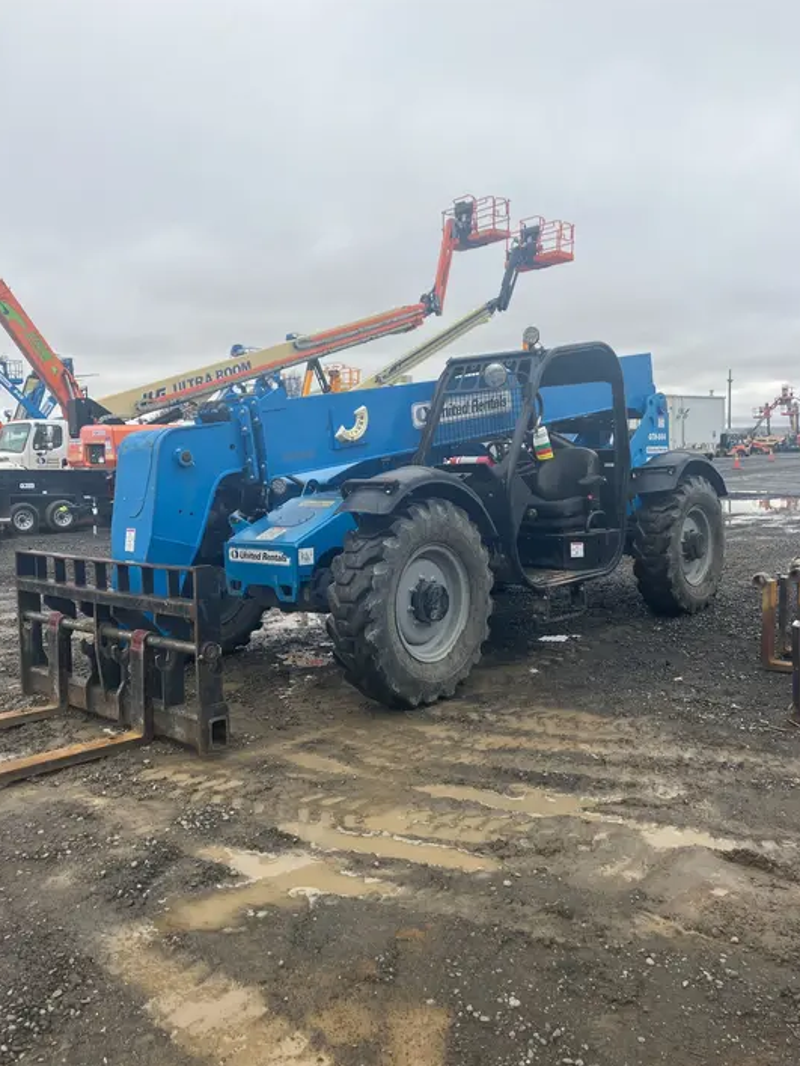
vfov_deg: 61.7
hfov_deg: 48.2
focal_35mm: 29
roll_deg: +1.4
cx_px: 399
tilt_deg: -5.0
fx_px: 894
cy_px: 537
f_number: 1.8
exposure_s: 1/223
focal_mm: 3.99
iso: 25
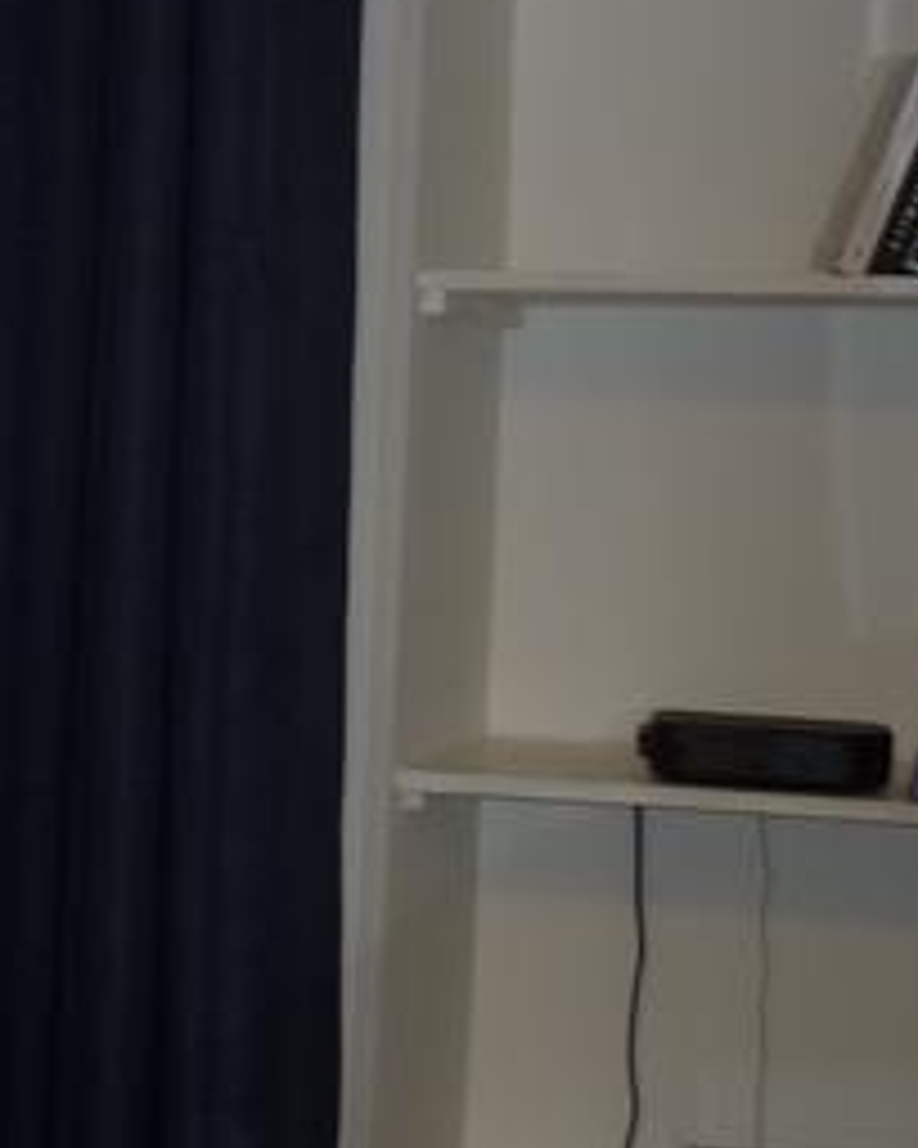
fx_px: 3124
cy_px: 707
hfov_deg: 15.2
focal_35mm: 92
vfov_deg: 20.8
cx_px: -526
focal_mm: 5.2
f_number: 3.3
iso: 100
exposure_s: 1/30
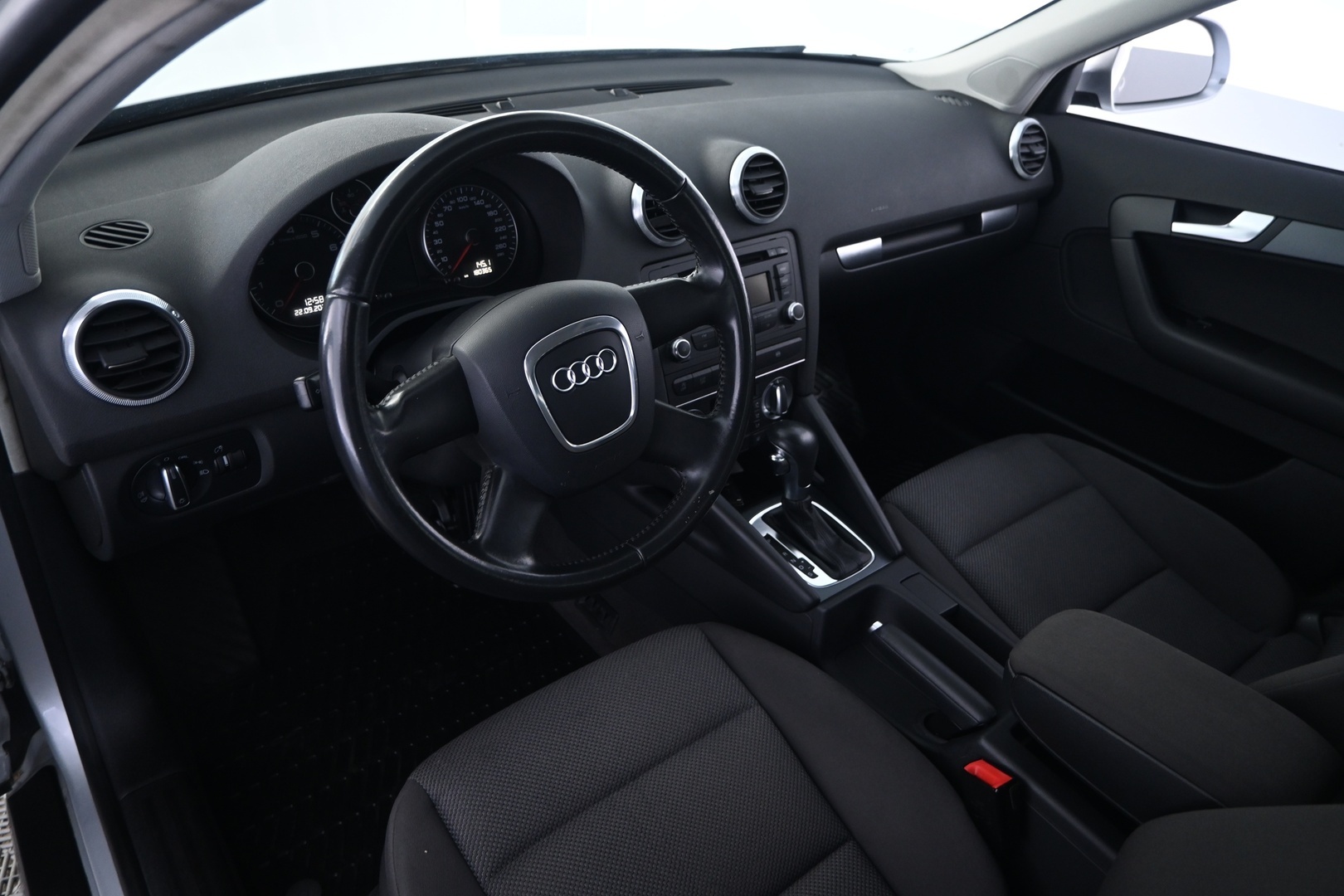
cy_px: 448
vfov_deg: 53.1
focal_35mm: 24
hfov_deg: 73.7
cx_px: 672
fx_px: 896
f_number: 3.5
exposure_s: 1/8
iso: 1000
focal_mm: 16
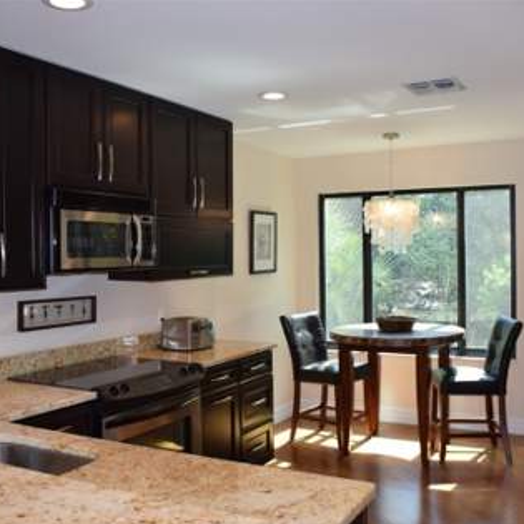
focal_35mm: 35
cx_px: 278
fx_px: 599
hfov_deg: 47.2
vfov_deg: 47.2
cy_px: 264
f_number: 5.6
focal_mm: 18
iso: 640
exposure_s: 1/125
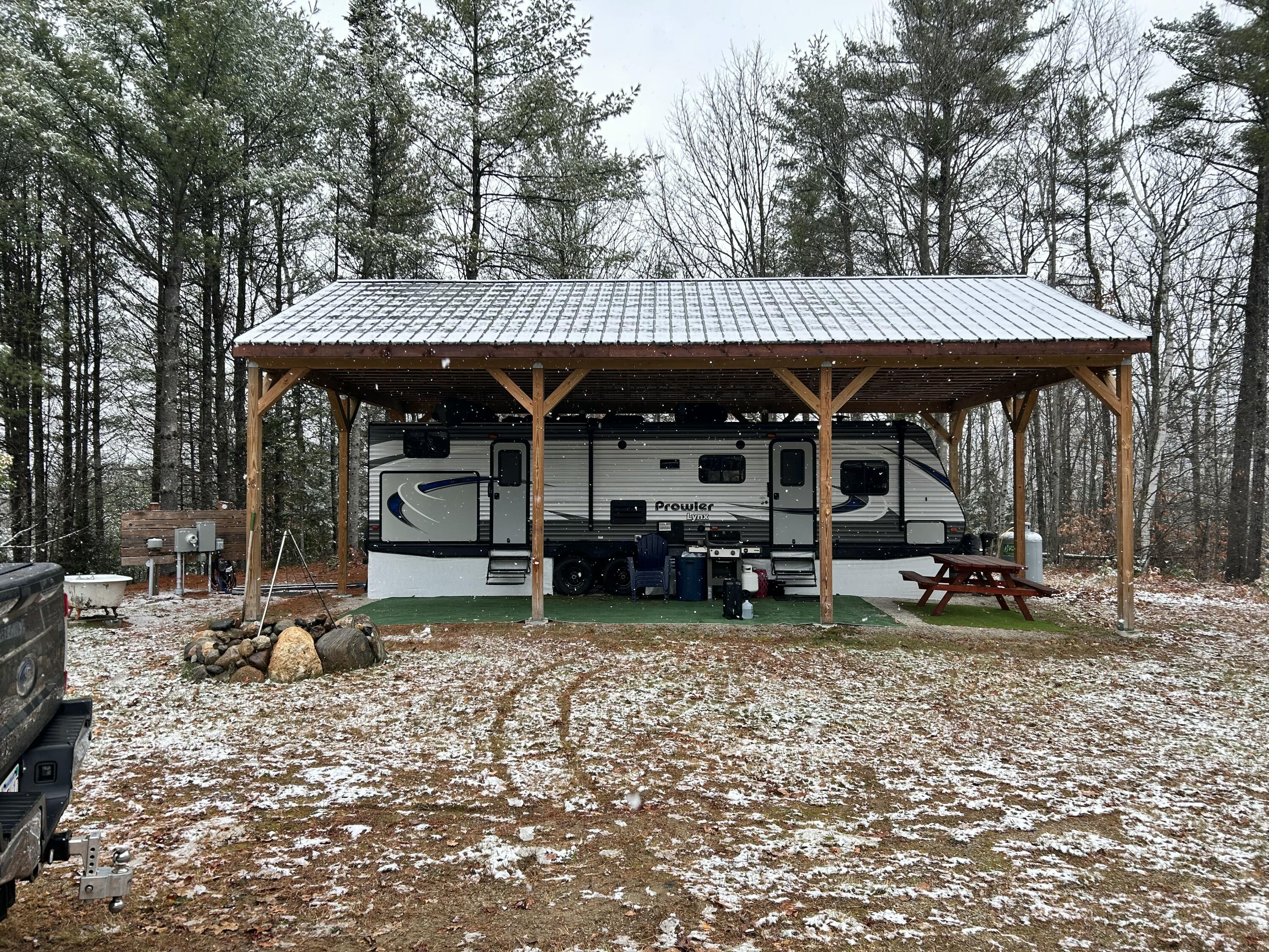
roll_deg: -0.2
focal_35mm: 26
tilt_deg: +0.4
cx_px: 634
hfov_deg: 67.3
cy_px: 476
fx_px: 953
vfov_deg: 53.1
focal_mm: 5.7
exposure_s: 1/502
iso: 50
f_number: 1.5
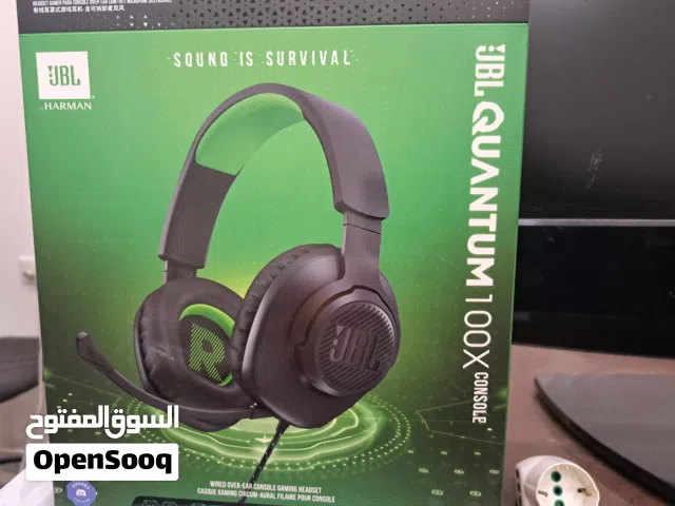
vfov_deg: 56.8
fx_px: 468
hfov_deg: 71.6
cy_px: 253
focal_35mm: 24
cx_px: 338
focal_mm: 5.23
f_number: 1.8
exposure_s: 1/50
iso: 400
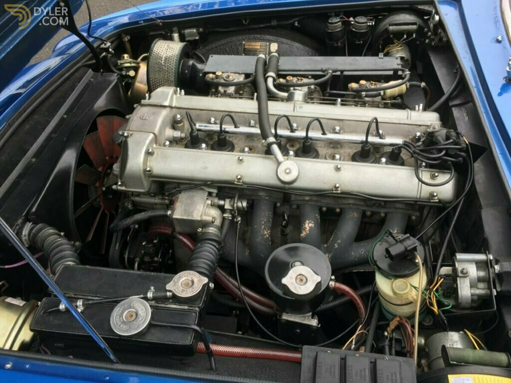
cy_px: 192
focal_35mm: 29
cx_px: 256
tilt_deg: -44.4
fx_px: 428
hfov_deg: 61.7
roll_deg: +5.5
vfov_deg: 48.2
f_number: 2.2
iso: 32
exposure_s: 1/50
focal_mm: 4.15
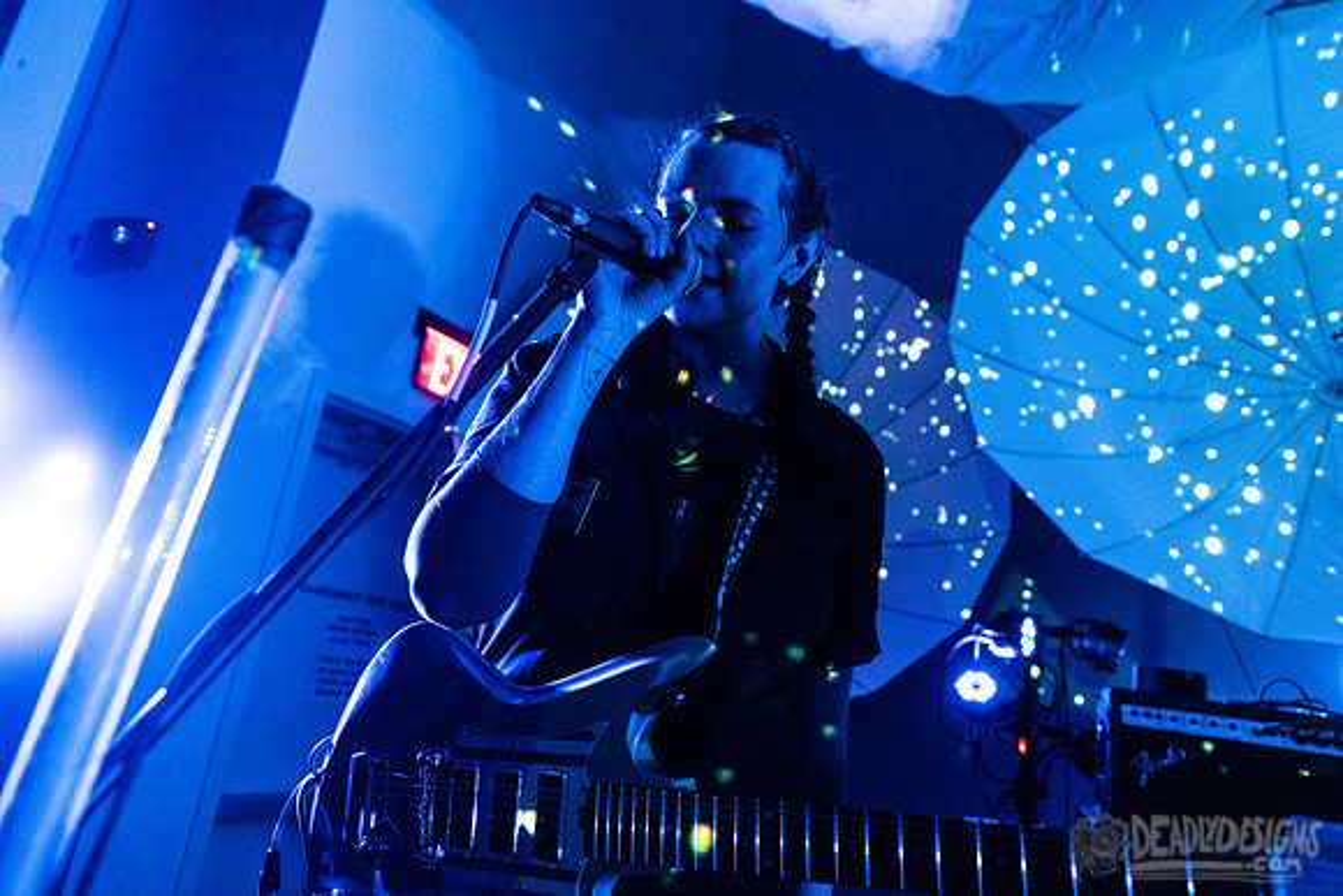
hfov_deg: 70.2
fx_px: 955
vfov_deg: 50.2
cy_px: 418
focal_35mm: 26
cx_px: 689
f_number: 3.2
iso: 3200
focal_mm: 24
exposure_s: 1/50
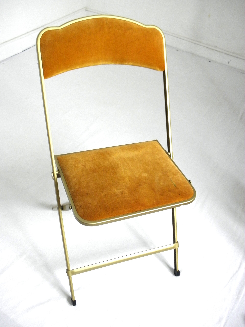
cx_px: 122
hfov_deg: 42.9
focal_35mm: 33
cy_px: 164
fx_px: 311
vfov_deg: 55.4
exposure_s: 1/20
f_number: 3.6
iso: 200
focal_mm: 5.9
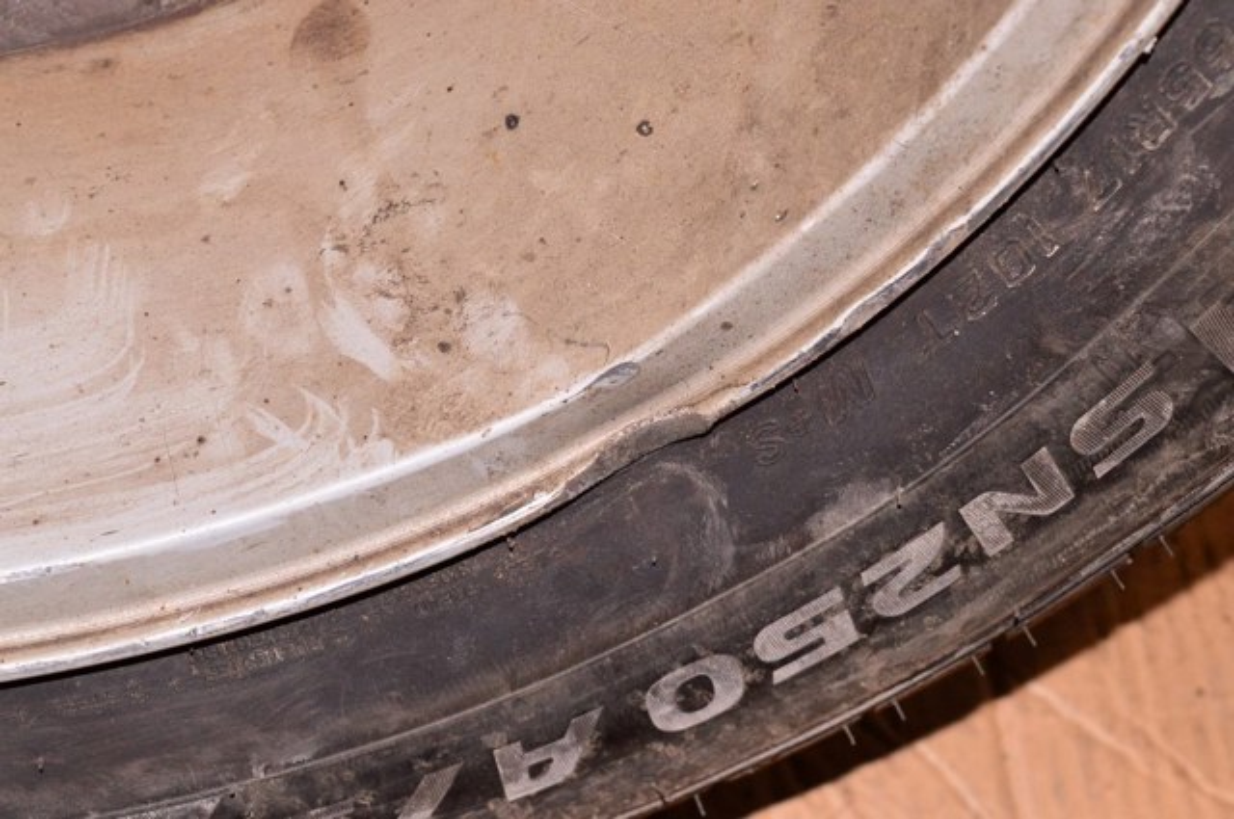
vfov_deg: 16.5
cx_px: 617
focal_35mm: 82
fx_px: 2824
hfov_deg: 24.6
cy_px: 410
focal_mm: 55
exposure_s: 1/160
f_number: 8
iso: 1600
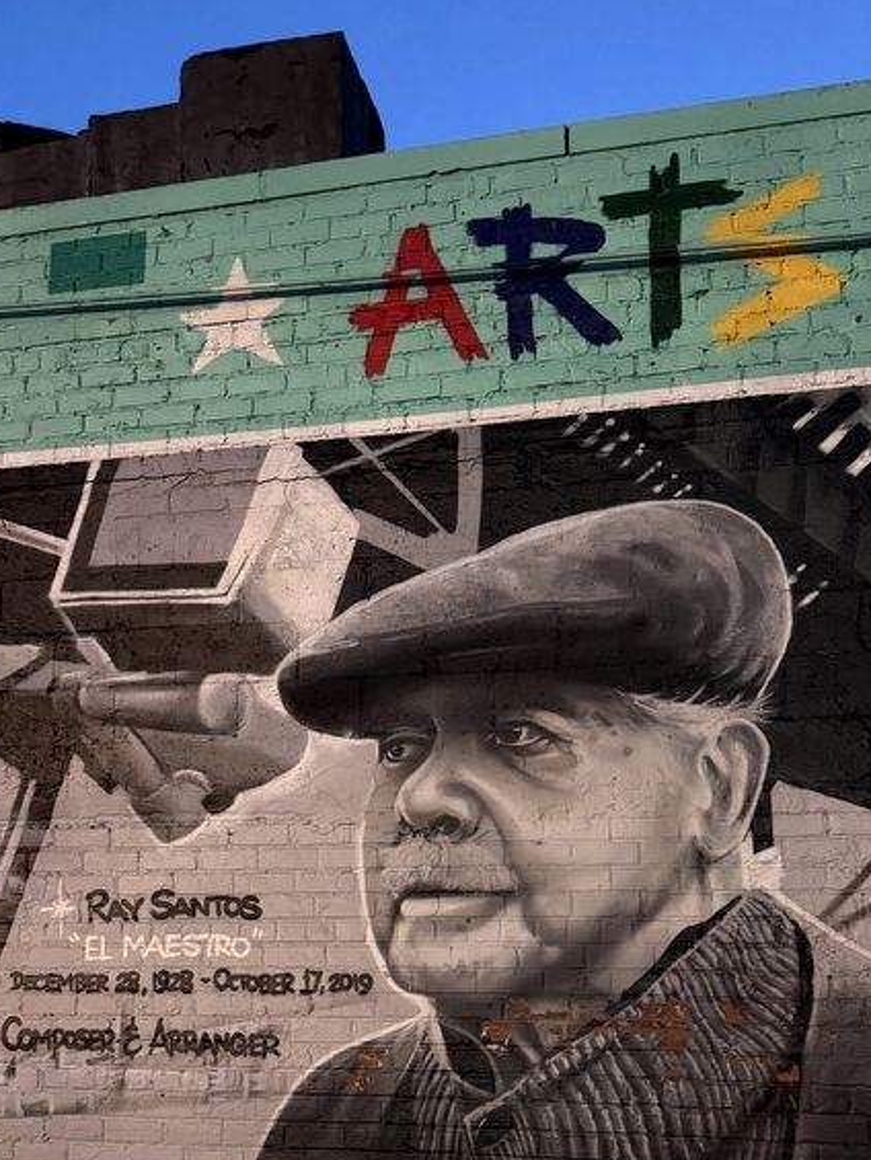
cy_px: 815
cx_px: 487
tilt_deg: +5.3
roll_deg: +0.8
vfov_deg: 52.4
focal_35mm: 34
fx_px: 1140
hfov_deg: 41.7
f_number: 1.78
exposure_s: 1/30
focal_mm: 6.76
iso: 1000
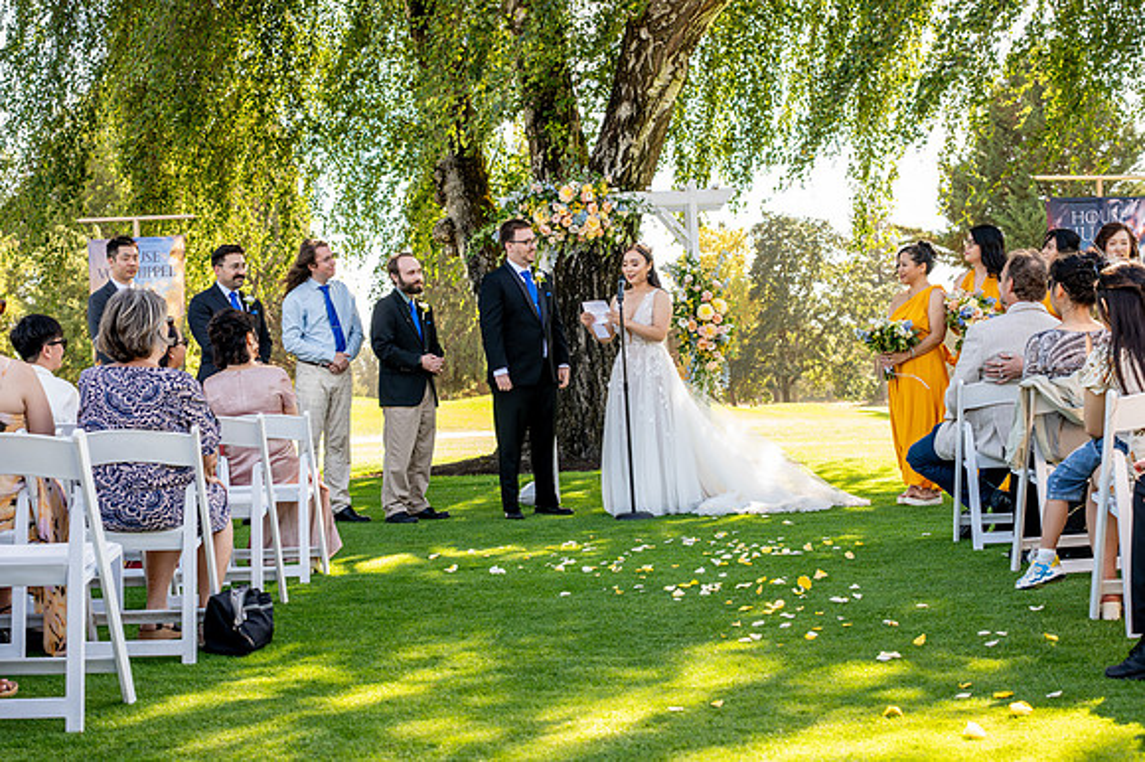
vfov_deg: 26.0
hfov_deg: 38.2
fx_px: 1653
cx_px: 572
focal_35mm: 52
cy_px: 381
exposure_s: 1/400
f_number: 4
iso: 500
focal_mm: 35
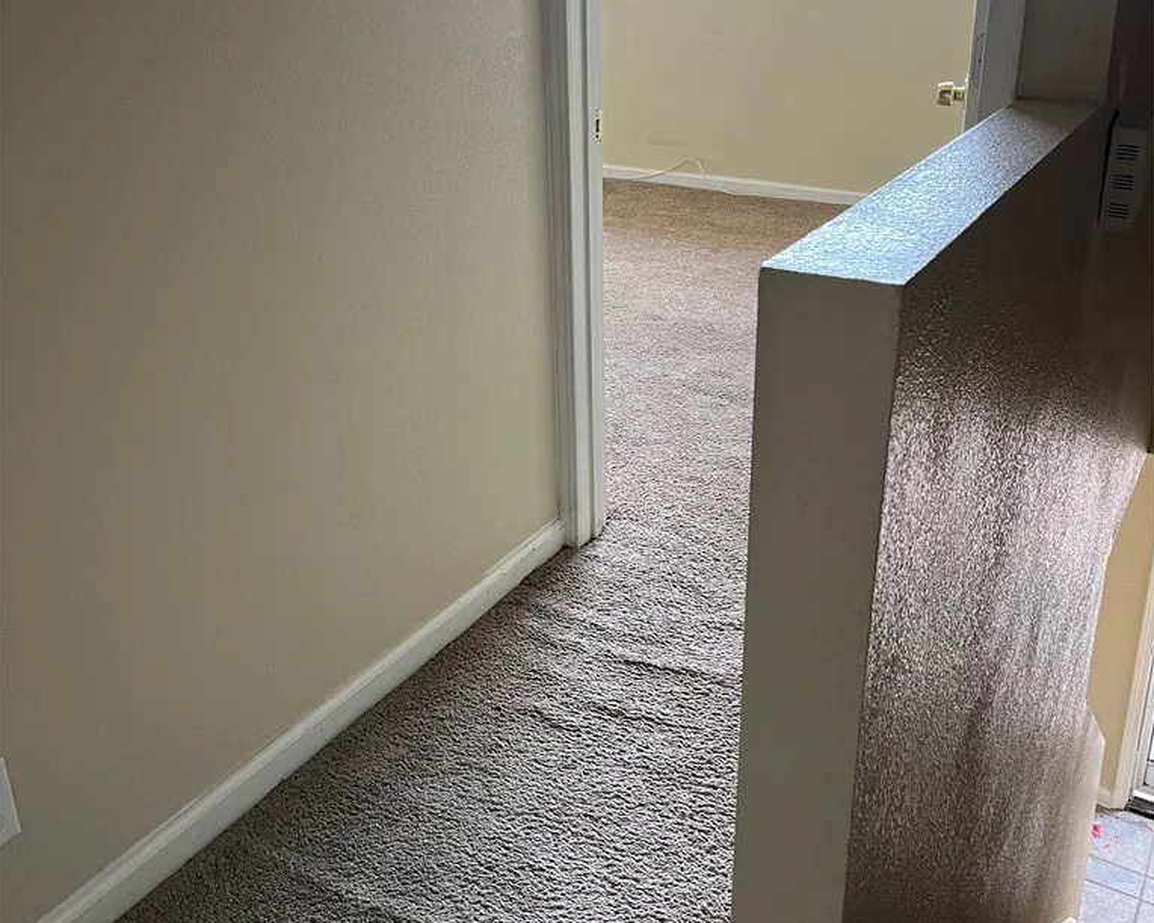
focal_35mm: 34
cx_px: 579
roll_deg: +2.4
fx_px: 1161
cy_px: 337
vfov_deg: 43.0
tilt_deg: -18.7
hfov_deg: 52.8
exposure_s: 1/60
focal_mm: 5.1
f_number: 1.6
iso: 125
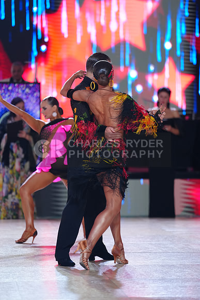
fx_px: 1374
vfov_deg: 12.4
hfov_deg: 8.3
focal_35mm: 165
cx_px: 100
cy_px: 150
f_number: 2.8
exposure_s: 1/500
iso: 800
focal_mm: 165
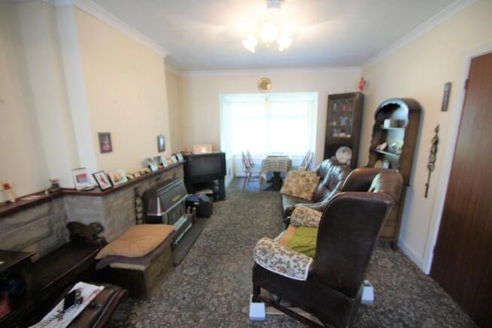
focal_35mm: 15
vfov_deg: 77.4
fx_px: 205
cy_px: 164
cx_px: 246
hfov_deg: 100.4
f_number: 3.5
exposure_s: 1/30
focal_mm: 10
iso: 640
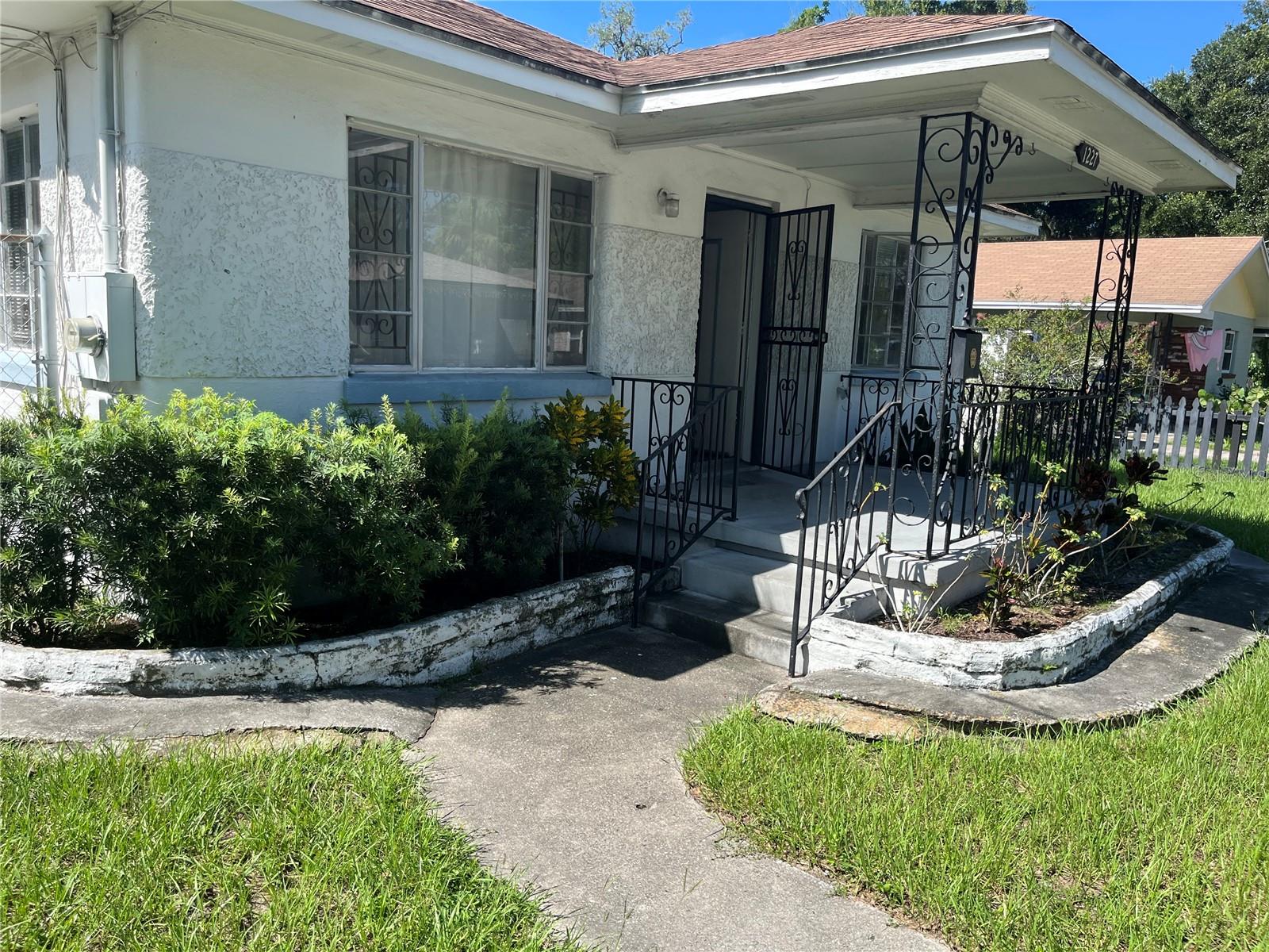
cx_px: 634
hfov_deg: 67.3
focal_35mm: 26
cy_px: 476
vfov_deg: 53.1
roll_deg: -1.6
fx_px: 953
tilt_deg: -10.8
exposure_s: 1/1647
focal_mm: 5.1
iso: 50
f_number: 1.6
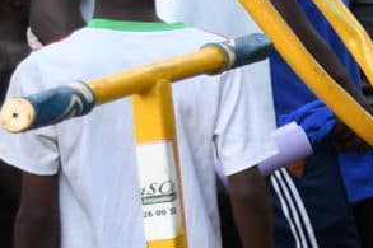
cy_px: -4
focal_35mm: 280
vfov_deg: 4.9
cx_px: 1222
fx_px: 2899
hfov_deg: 6.5
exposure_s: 1/160
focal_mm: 27
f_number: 6.3
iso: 200
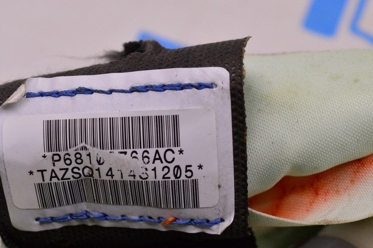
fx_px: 1114
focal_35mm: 108
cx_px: 136
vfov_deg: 12.7
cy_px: 123
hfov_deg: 19.0
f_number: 8
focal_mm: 55
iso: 1600
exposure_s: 1/125
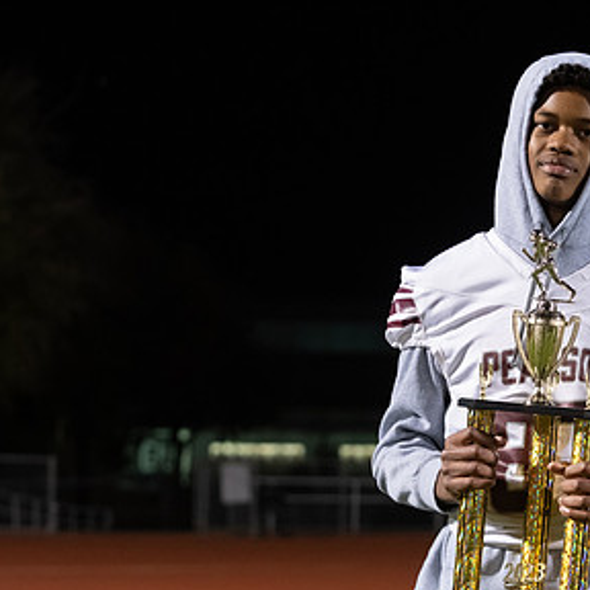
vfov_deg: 11.3
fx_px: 2989
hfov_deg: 11.2
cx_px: 489
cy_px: 344
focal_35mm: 155
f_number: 3.5
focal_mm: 70
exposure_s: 1/320
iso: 4000
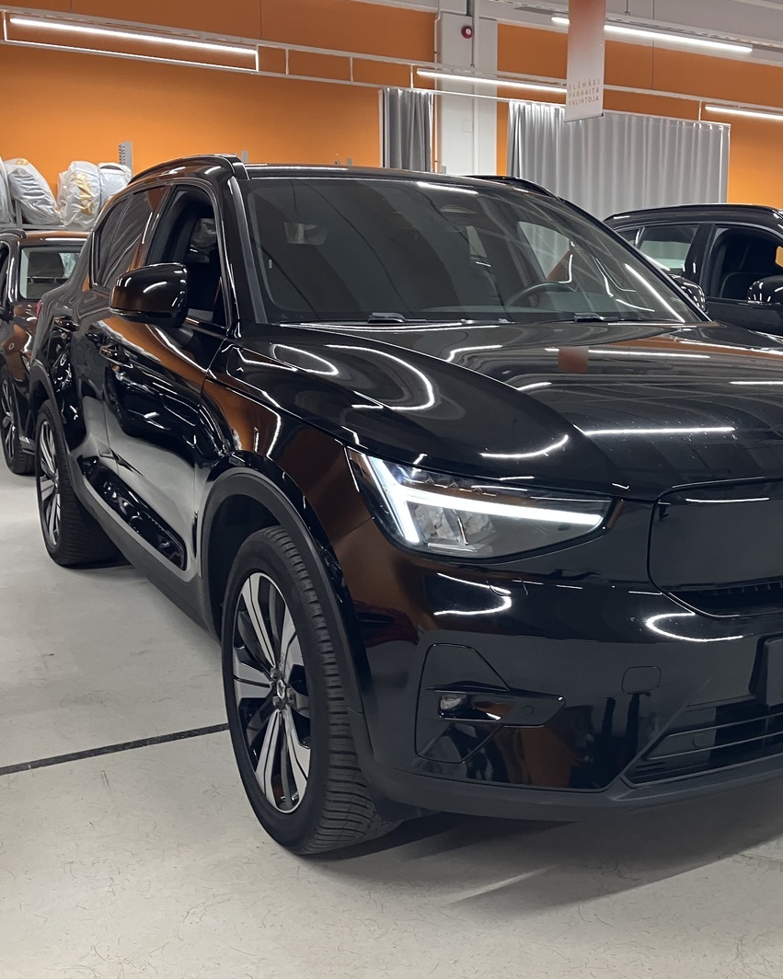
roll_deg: -4.0
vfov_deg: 49.1
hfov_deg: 39.2
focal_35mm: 37
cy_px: 494
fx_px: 1072
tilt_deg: -8.6
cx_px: 575
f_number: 1.8
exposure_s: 1/58
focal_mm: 3.99
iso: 125
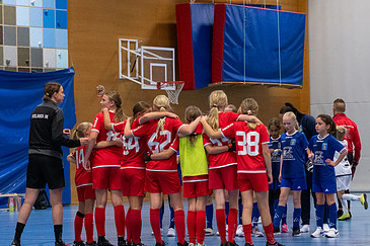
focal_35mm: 167
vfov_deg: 8.2
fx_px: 1716
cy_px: 151
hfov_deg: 12.3
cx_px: 252
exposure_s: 1/400
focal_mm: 70
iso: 4000
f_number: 3.5
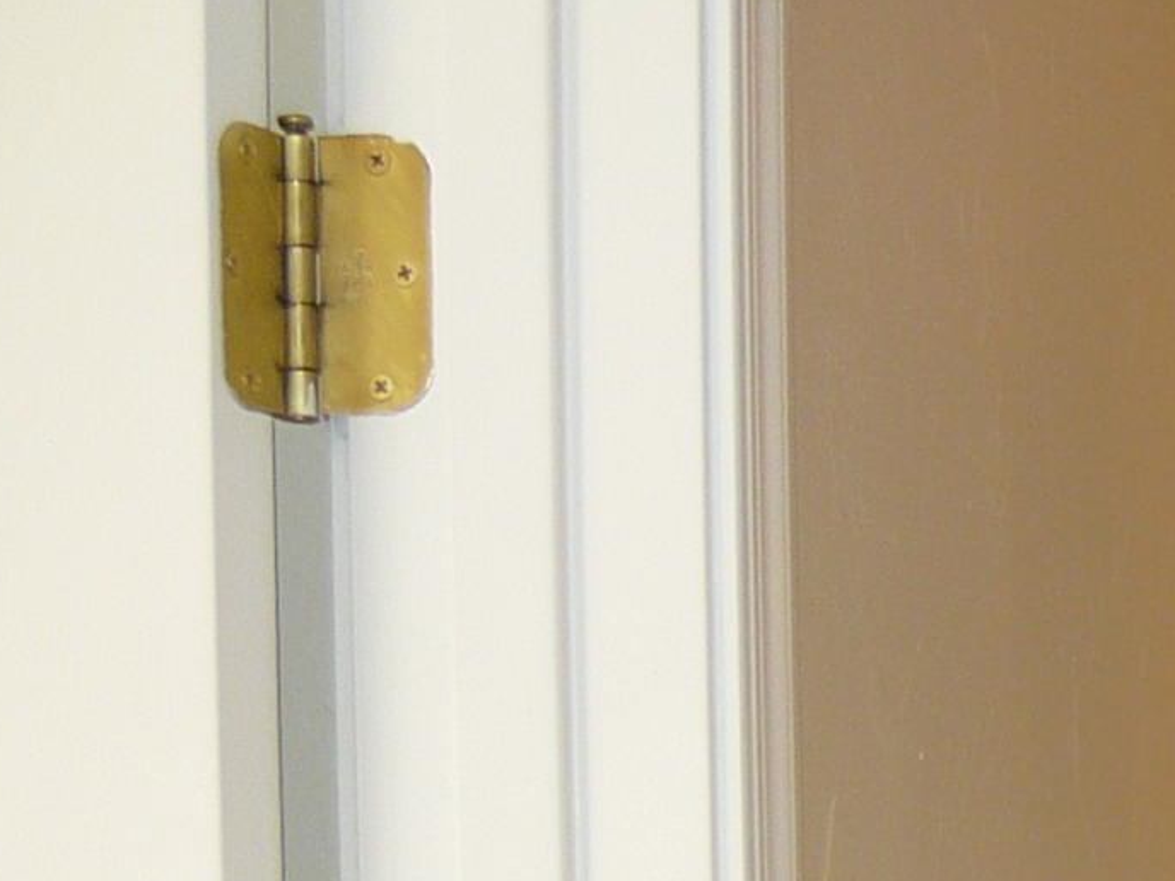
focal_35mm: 144
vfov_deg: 9.7
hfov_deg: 12.3
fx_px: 4888
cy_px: 1670
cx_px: 2236
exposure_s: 1/30
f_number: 2.8
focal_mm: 5.5
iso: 100
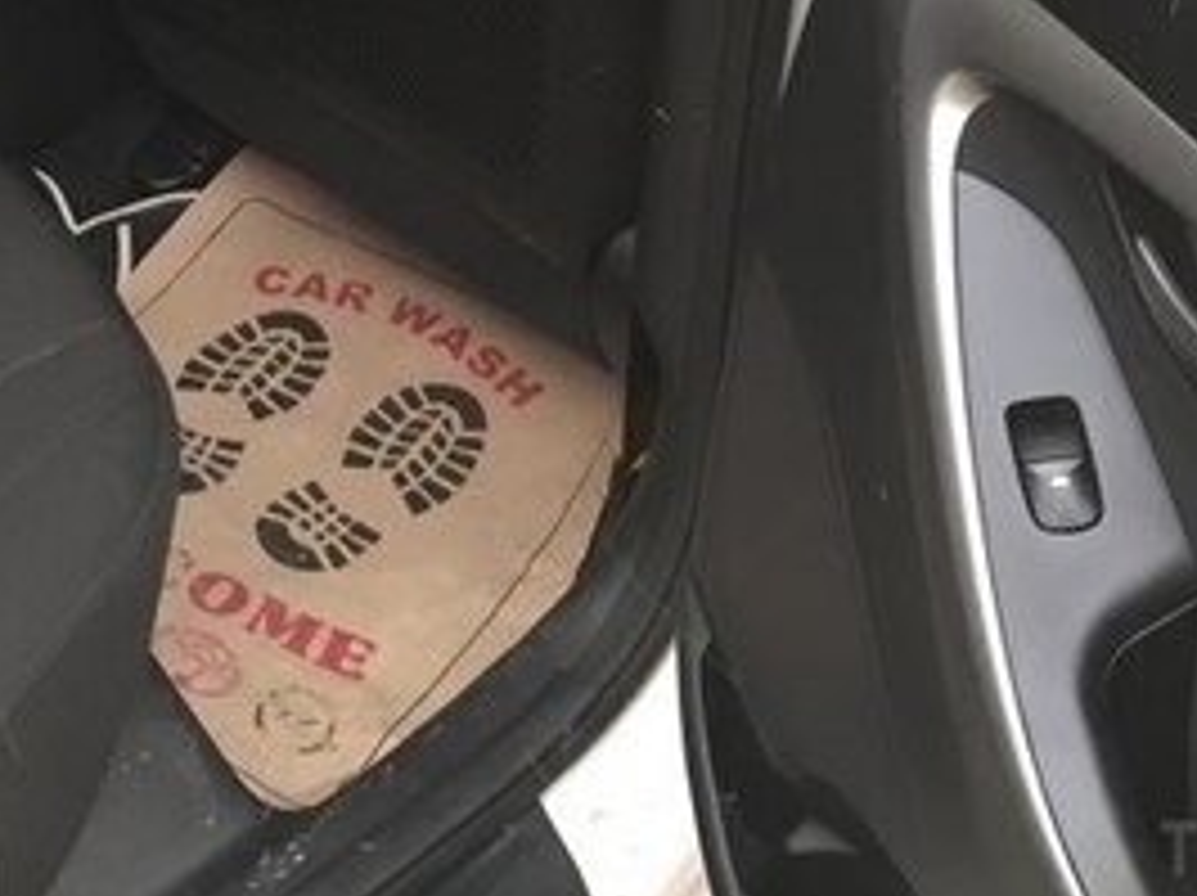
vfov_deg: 19.2
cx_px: 36
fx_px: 2487
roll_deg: -2.3
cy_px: -187
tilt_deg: -31.1
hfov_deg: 25.8
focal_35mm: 72
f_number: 2.2
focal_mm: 4.15
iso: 100
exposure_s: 1/33
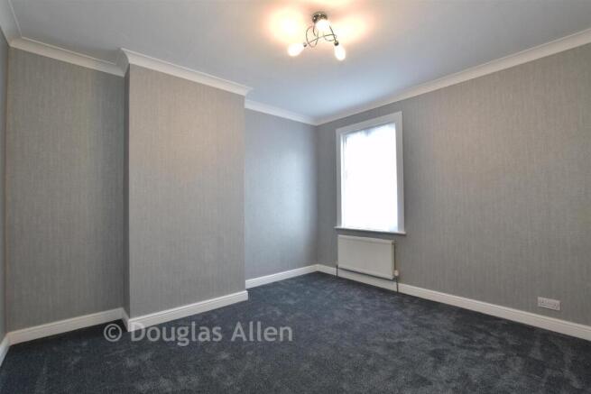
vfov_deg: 77.4
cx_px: 296
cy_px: 197
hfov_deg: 100.4
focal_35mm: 15
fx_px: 246
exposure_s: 1/1.6
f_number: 8
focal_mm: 10
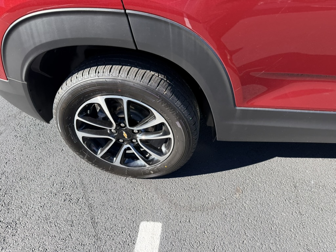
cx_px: 168
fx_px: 233
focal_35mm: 24
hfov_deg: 71.6
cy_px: 126
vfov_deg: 56.8
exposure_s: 1/643
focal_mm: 6.76
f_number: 1.78
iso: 80
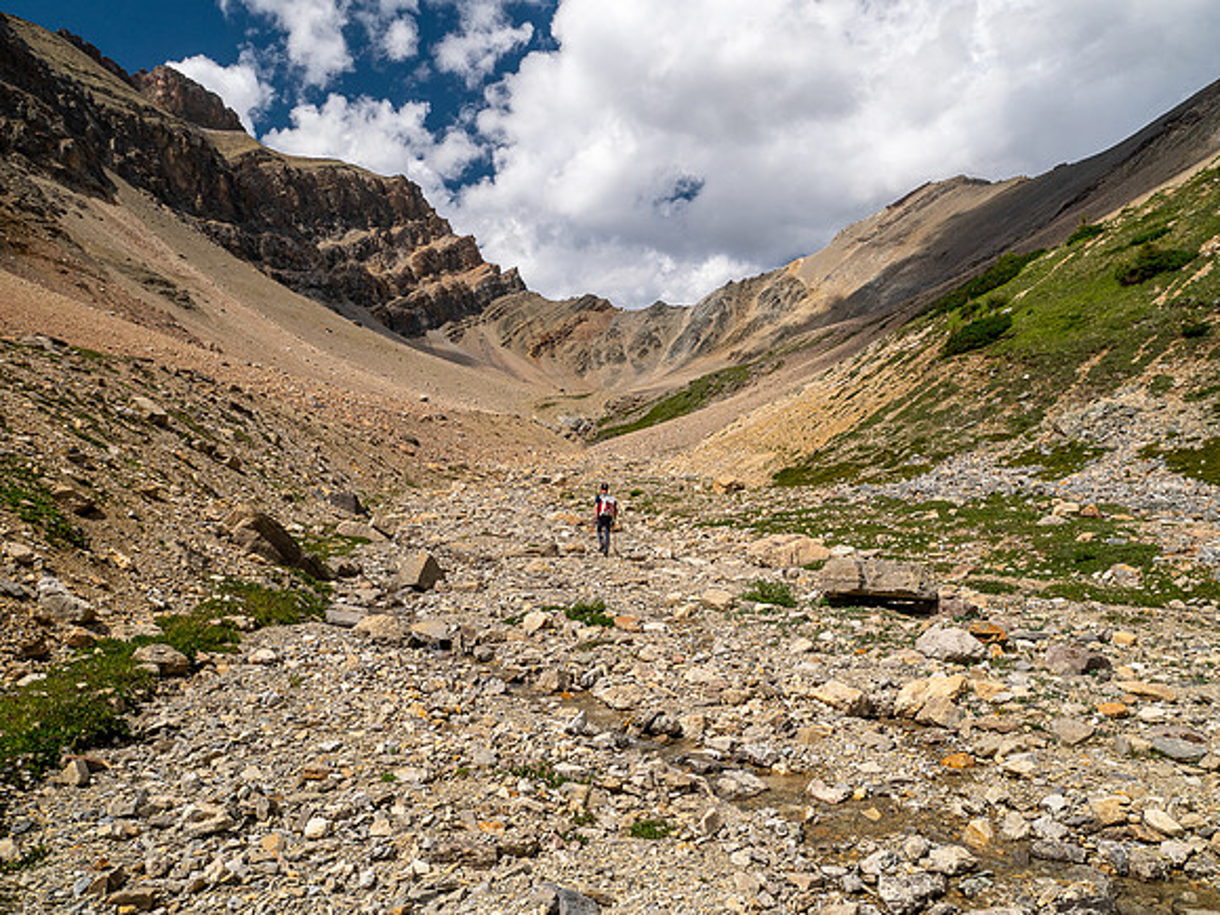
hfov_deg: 71.6
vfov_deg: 56.8
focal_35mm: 24
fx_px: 846
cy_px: 458
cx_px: 610
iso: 200
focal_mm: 12
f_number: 8
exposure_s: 1/400
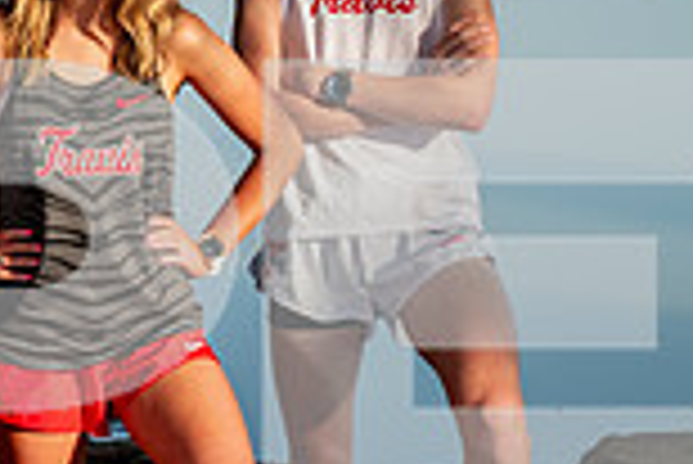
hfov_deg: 14.4
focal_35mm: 132
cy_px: 300
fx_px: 2543
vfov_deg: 10.4
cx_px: -364
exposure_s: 1/200
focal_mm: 35
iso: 125
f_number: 7.1
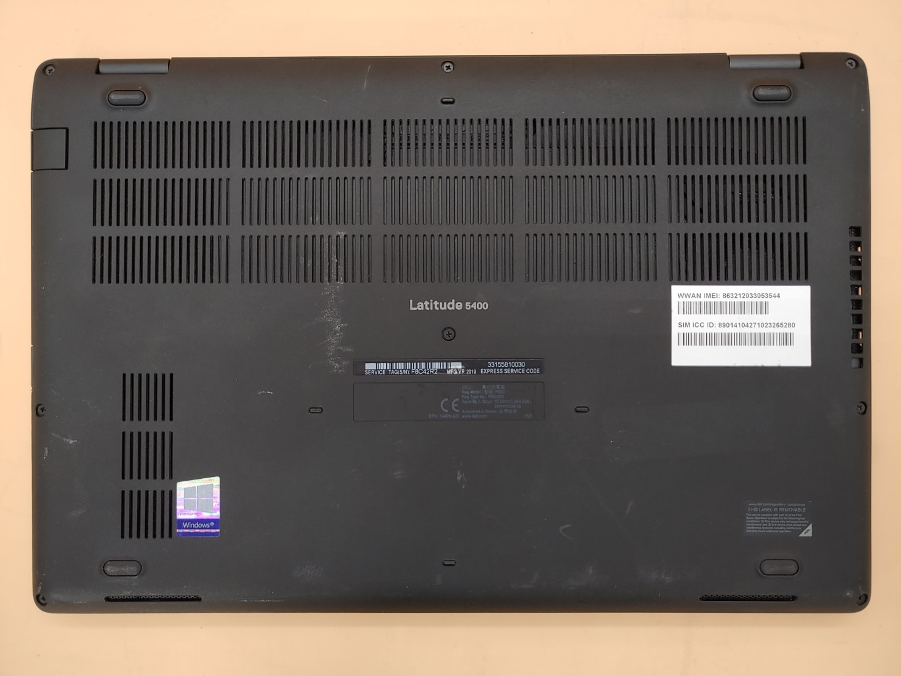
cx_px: 450
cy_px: 338
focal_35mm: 26
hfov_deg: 67.3
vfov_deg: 53.1
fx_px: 677
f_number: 1.8
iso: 100
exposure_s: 1/52
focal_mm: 4.36
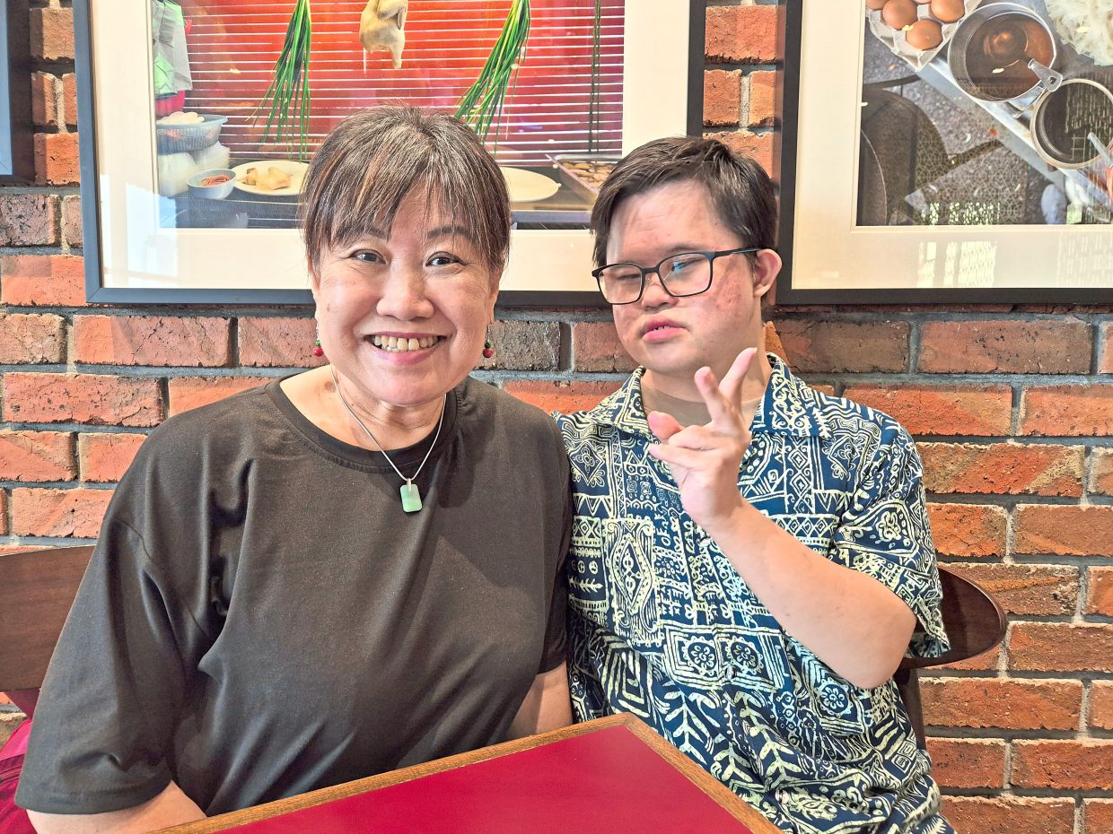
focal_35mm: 23
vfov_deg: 58.9
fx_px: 740
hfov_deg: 73.9
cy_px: 417
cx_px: 556
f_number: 1.8
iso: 320
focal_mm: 5.4
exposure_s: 1/100
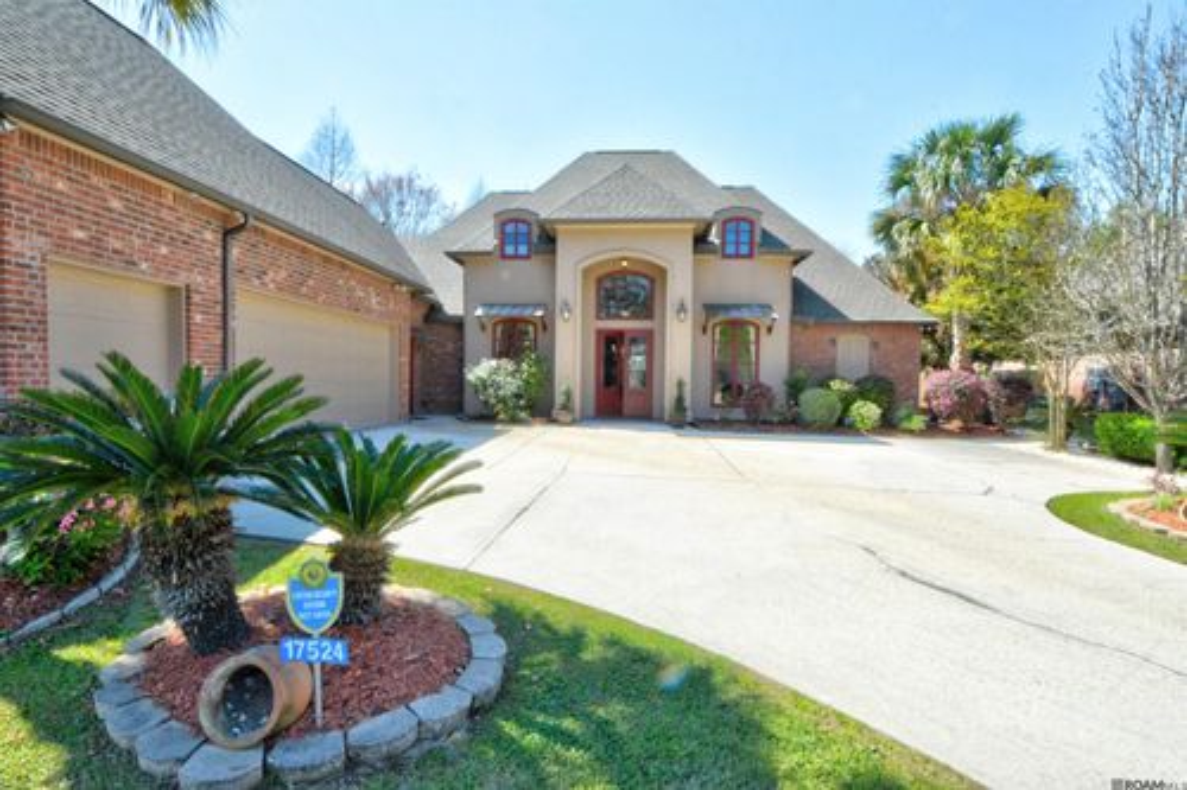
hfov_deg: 90.0
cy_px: 395
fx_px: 593
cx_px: 594
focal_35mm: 18
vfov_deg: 67.3
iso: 2500
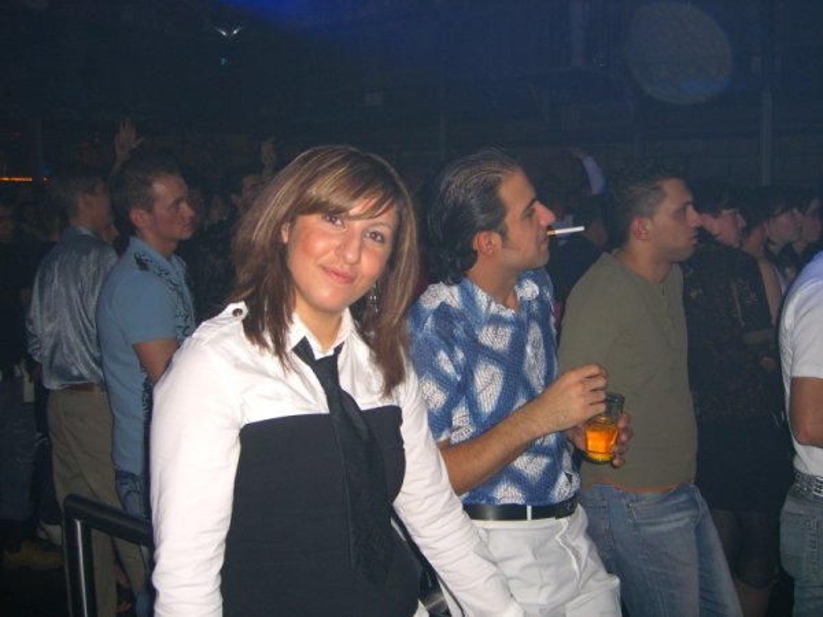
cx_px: 412
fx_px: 903
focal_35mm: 38
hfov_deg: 49.0
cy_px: 308
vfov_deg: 37.7
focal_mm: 7.9
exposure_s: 1/60
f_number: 2.8
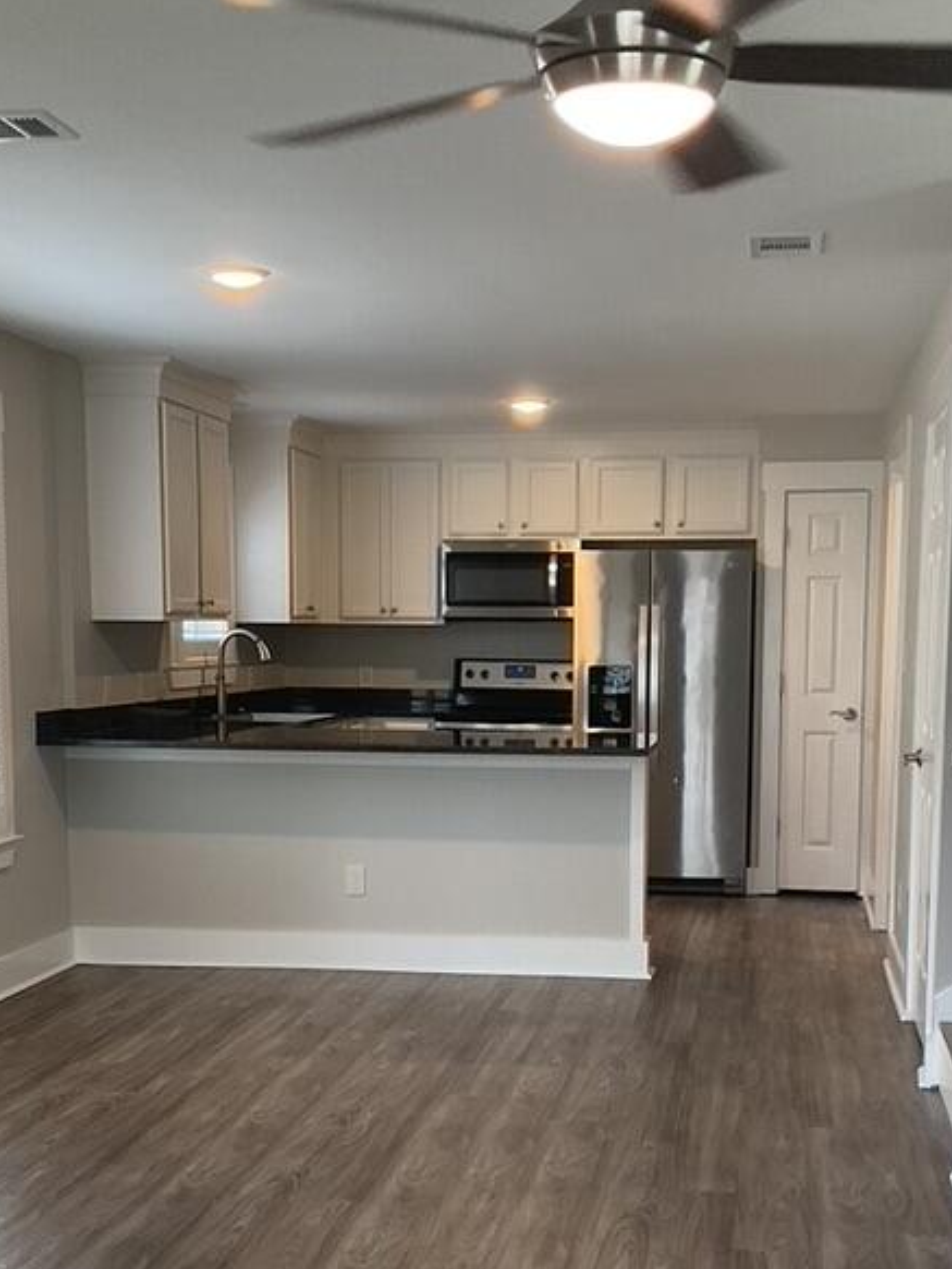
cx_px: 512
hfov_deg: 28.6
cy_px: 850
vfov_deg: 37.1
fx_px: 1869
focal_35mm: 51
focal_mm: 3
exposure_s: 1/60
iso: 100
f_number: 1.8
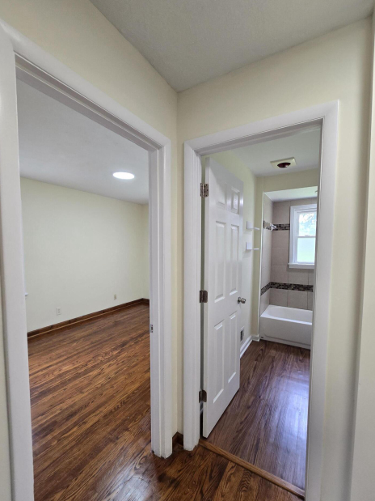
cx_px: 192
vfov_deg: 102.0
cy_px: 264
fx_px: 202
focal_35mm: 14
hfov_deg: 85.6
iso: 100
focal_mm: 2.2
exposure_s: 1/60
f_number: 2.2
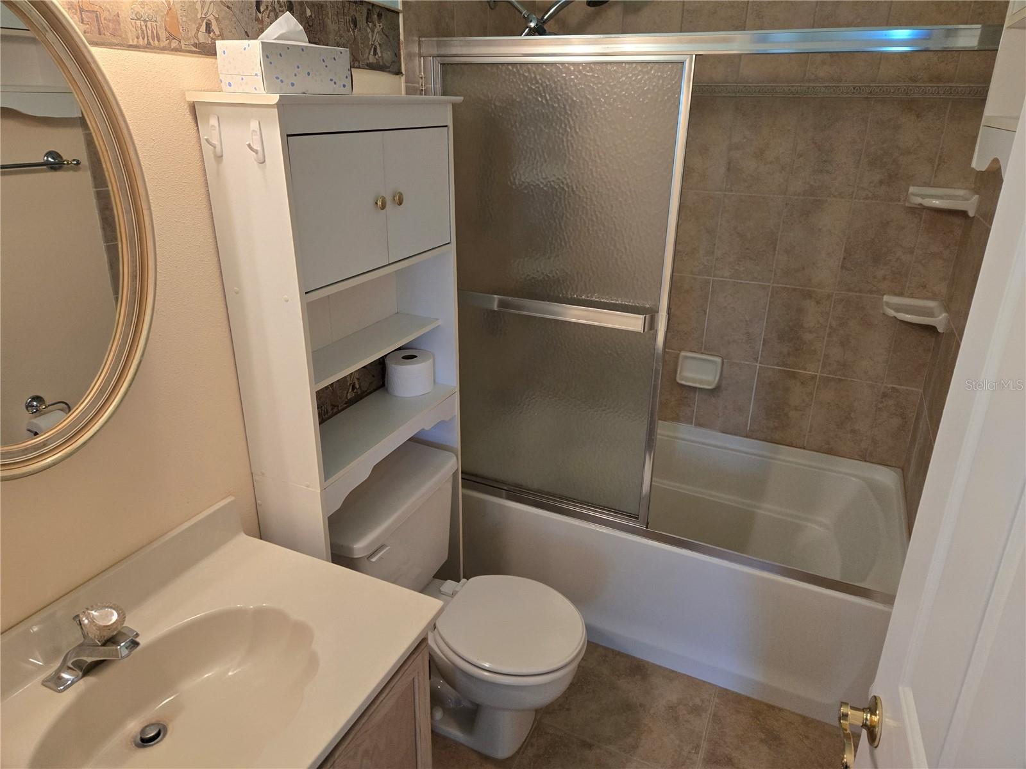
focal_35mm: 23
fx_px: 682
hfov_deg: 73.9
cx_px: 513
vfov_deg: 58.9
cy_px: 384
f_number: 1.8
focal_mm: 5.4
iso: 400
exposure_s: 1/120
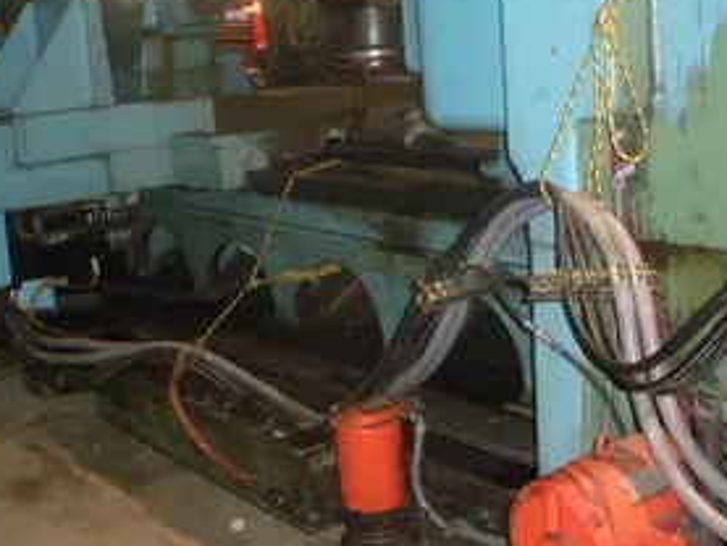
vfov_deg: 28.0
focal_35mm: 52
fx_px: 1093
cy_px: 249
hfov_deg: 36.6
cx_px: 446
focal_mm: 6.3
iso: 800
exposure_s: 1/60
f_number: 3.5
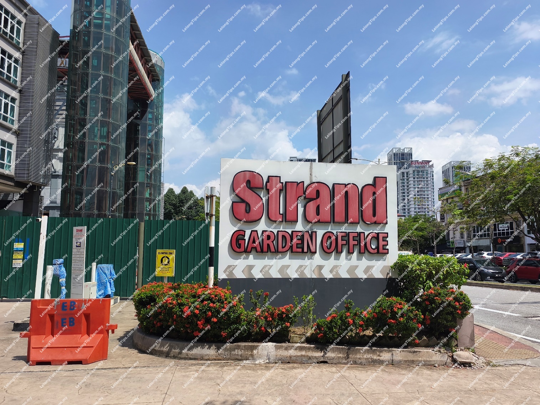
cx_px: 270
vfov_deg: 58.9
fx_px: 359
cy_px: 202
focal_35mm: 23
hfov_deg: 73.9
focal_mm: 6.14
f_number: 1.65
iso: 50
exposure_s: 1/1122
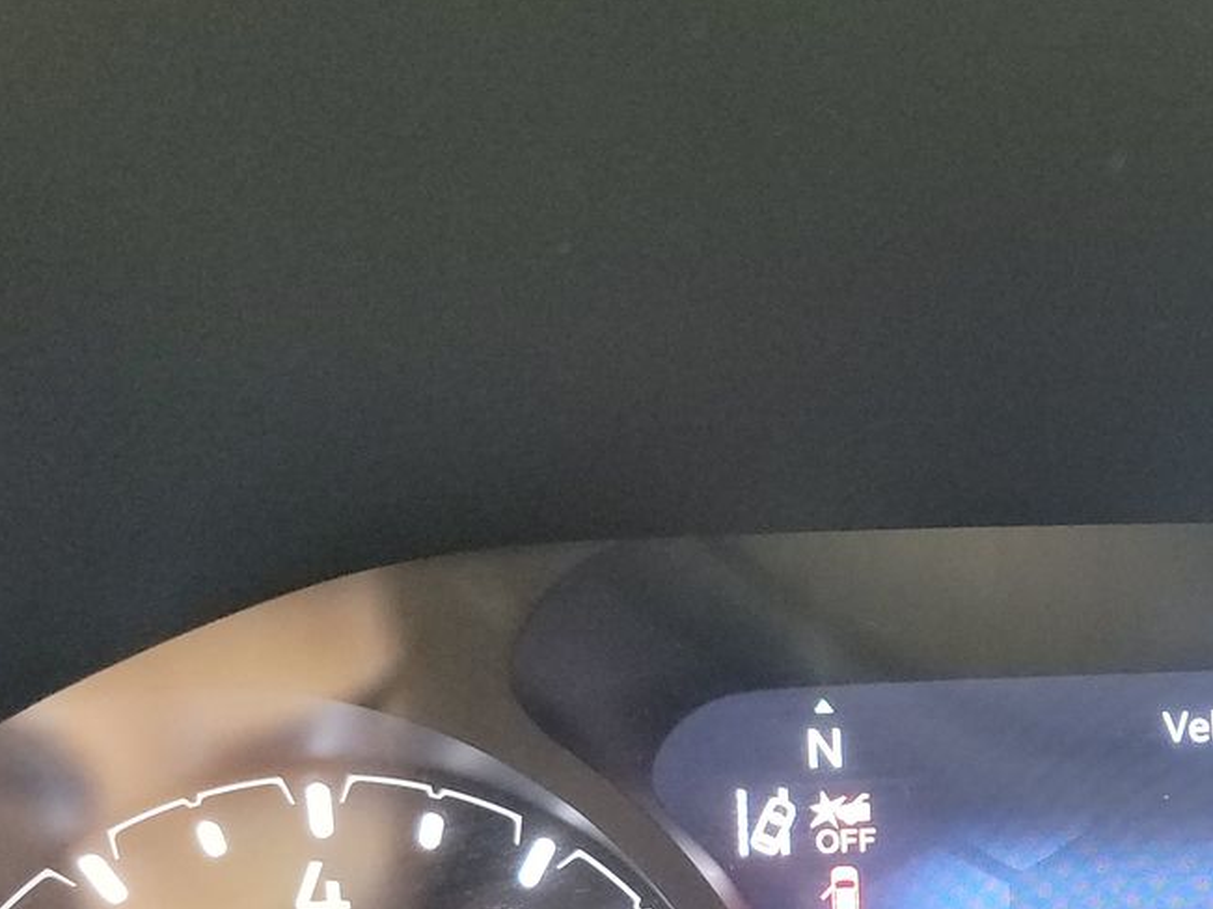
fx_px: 2067
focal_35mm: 59
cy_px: 957
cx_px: 1217
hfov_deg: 30.4
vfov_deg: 23.5
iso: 2268
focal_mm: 6.7
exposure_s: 1/59
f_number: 1.8
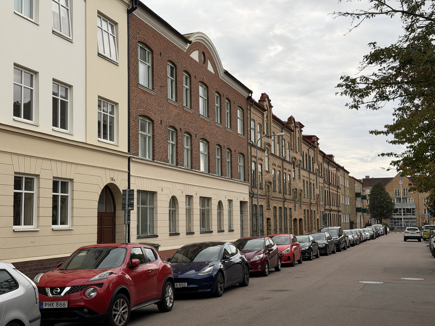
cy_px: 163
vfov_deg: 30.3
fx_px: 603
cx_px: 218
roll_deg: +1.0
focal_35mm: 48
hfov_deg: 39.7
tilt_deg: +5.6
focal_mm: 6.76
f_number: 1.78
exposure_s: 1/359
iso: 64
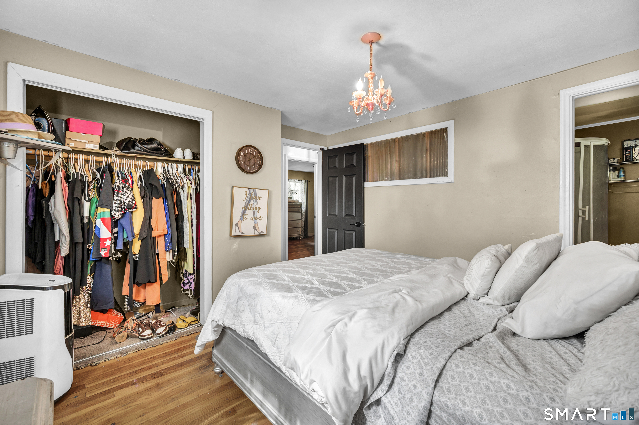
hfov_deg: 104.3
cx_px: 320
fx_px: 248
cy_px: 212
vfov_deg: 81.1
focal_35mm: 14
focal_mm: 14
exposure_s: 1/4
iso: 320
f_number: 7.1
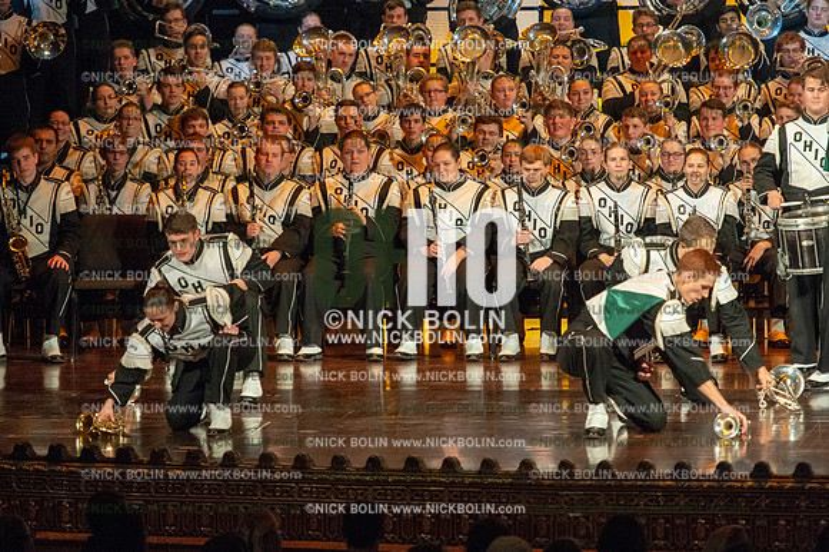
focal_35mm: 240
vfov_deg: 5.7
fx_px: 5523
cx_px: 414
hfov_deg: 8.6
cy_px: 276
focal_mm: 240
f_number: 5.6
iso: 8000
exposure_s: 1/320
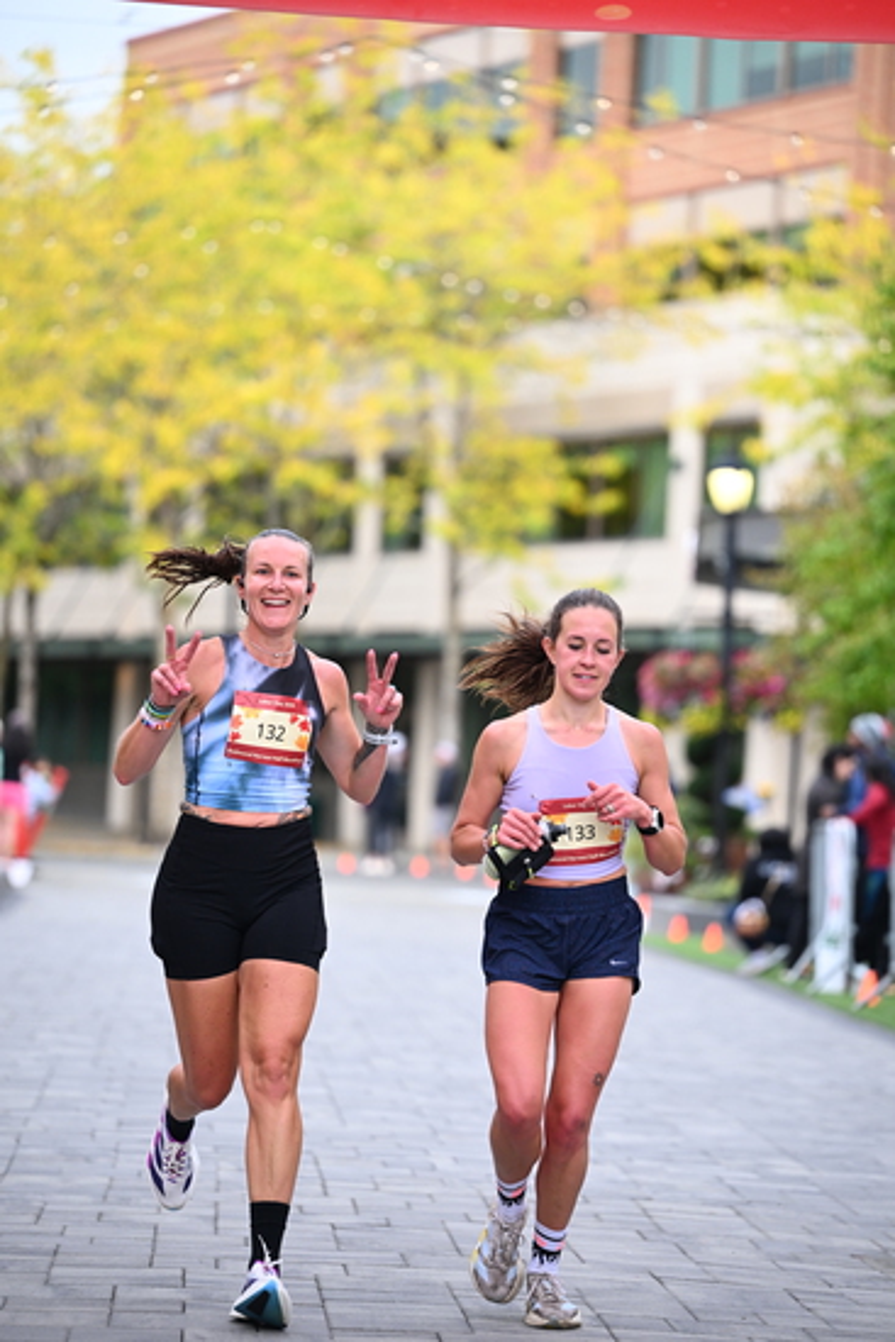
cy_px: 671
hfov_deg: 9.5
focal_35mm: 145
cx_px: 448
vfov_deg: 14.1
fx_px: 5403
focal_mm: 145
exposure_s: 1/1600
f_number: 2.8
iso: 1000
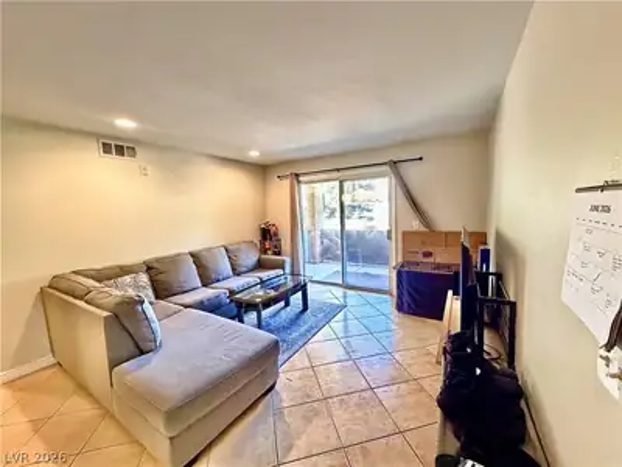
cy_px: 234
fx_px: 252
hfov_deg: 102.1
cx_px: 311
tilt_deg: -6.5
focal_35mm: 14
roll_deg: +2.7
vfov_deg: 85.7
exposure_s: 1/60
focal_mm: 2.22
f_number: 2.2
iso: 1250
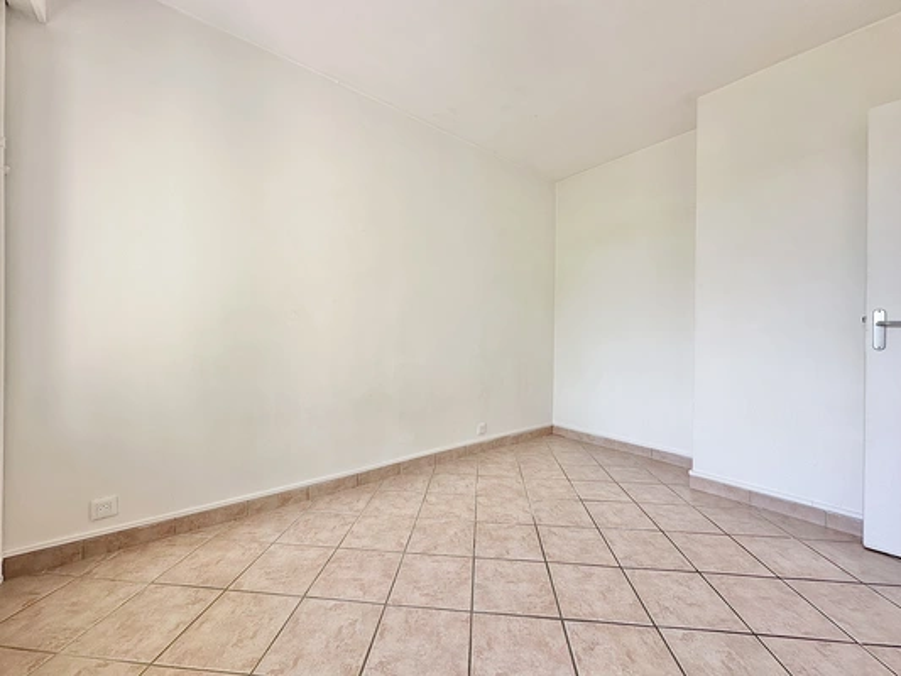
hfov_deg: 102.1
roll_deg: -1.2
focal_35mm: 14
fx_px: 364
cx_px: 450
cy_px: 338
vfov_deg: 85.7
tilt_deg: +0.3
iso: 40
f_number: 2.2
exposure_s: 1/124
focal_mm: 2.22
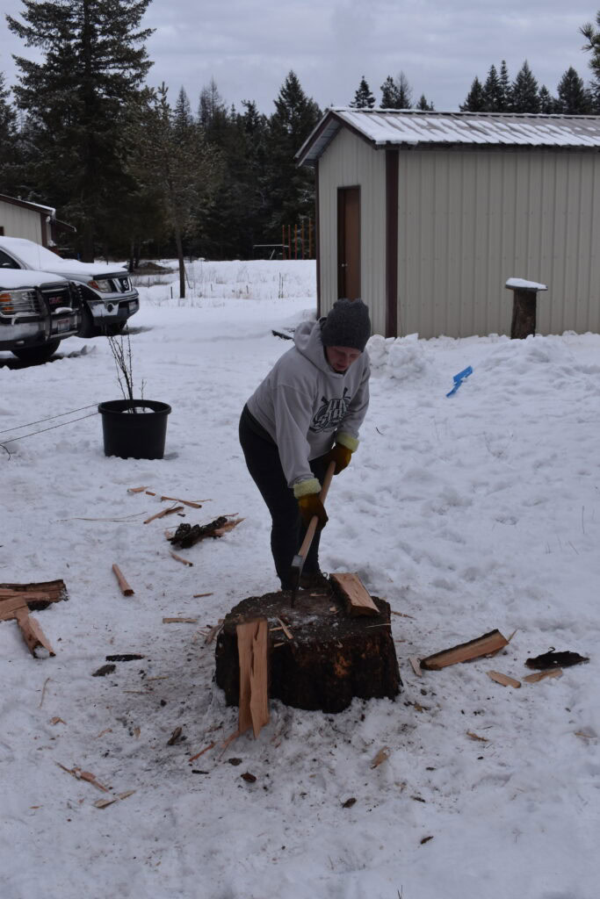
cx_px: 300
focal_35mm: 39
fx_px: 975
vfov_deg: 49.5
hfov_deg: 34.2
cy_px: 450
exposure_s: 1/250
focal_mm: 26
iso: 400
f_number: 8
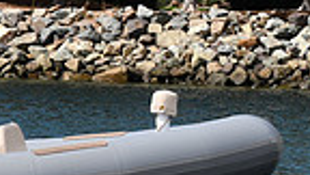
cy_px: 31
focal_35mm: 265
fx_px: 2178
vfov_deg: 4.6
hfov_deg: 7.8
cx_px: -278
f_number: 9
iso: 100
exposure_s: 1/320
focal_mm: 42
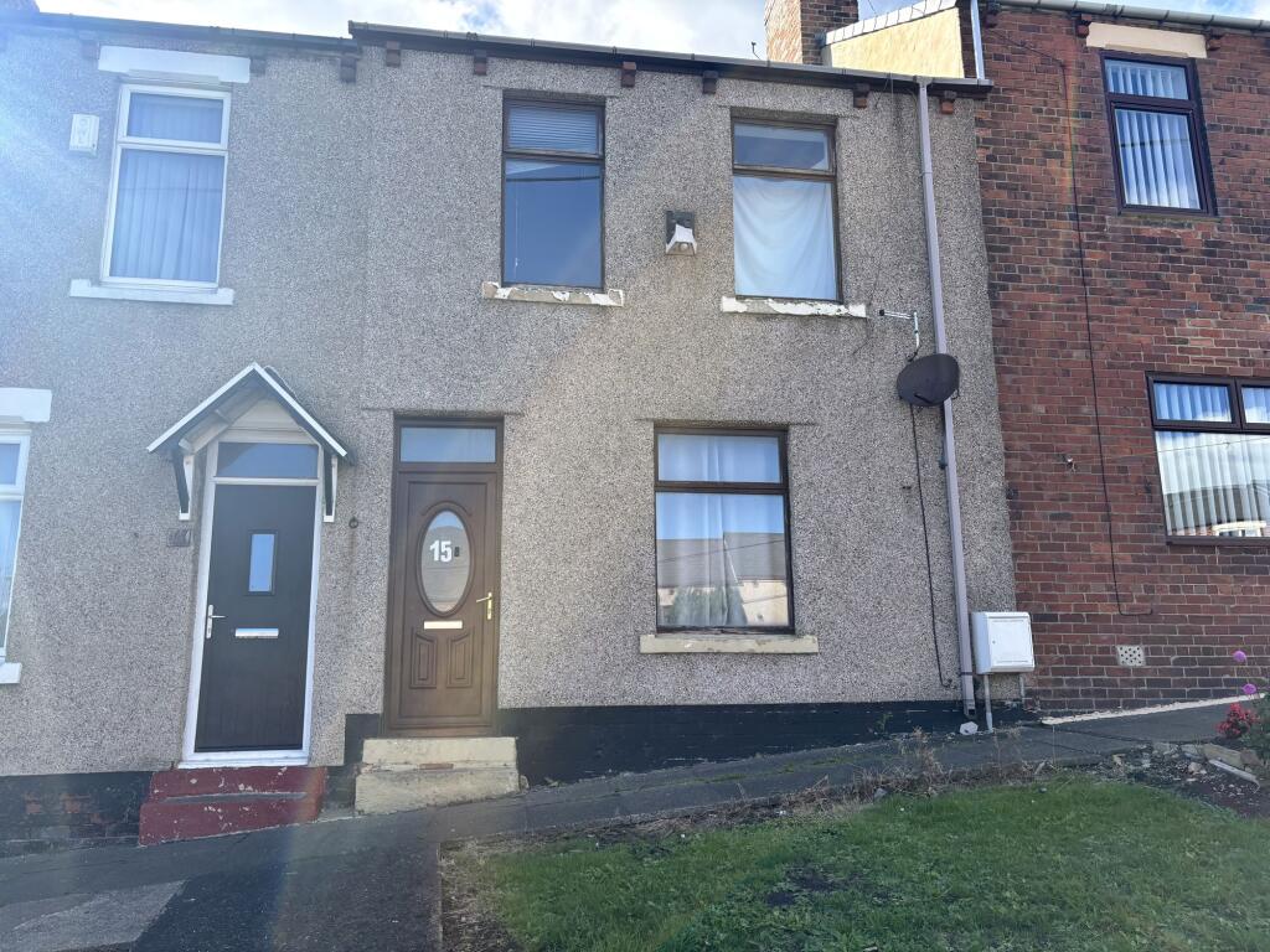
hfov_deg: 67.3
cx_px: 635
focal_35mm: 26
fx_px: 954
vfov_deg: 53.1
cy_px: 476
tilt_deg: +11.4
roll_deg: +0.0
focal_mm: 5.96
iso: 50
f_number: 1.6
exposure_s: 1/1103
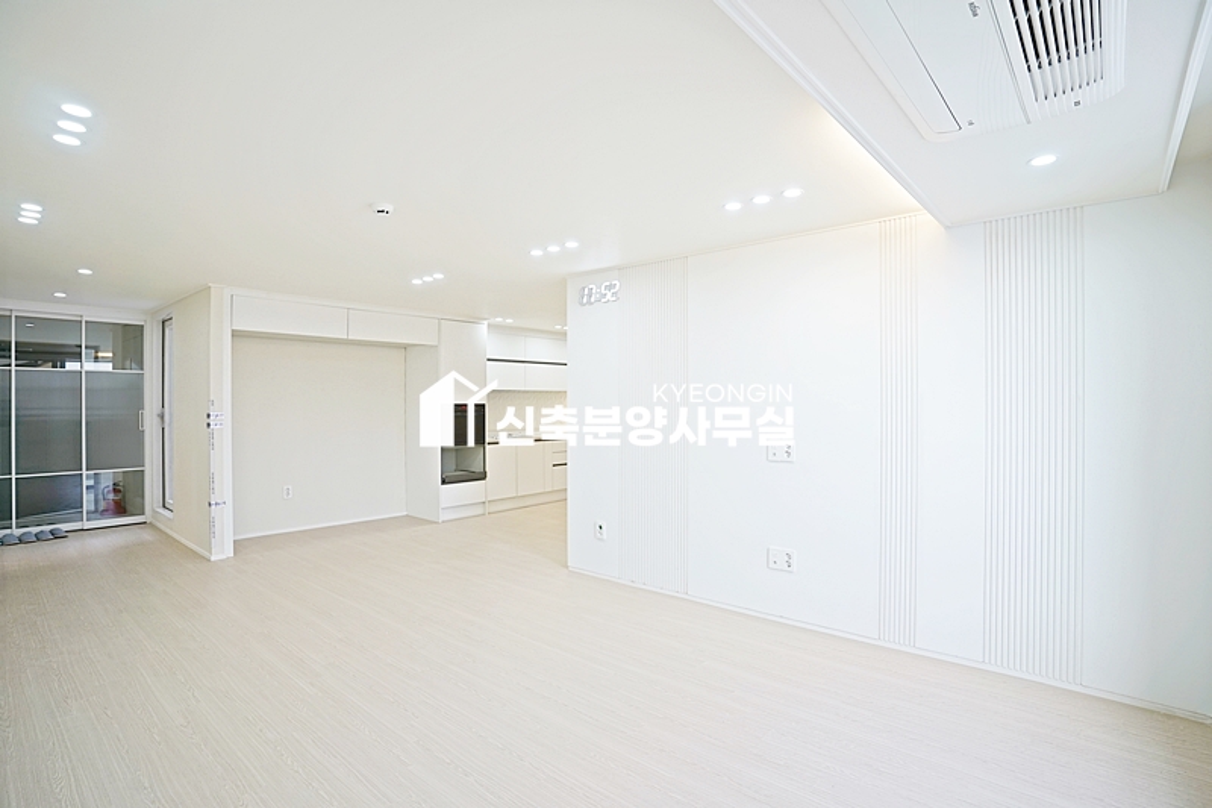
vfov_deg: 70.4
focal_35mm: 17
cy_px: 404
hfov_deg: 93.3
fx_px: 572
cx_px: 606
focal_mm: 17
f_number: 4.5
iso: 250
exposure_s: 1/60
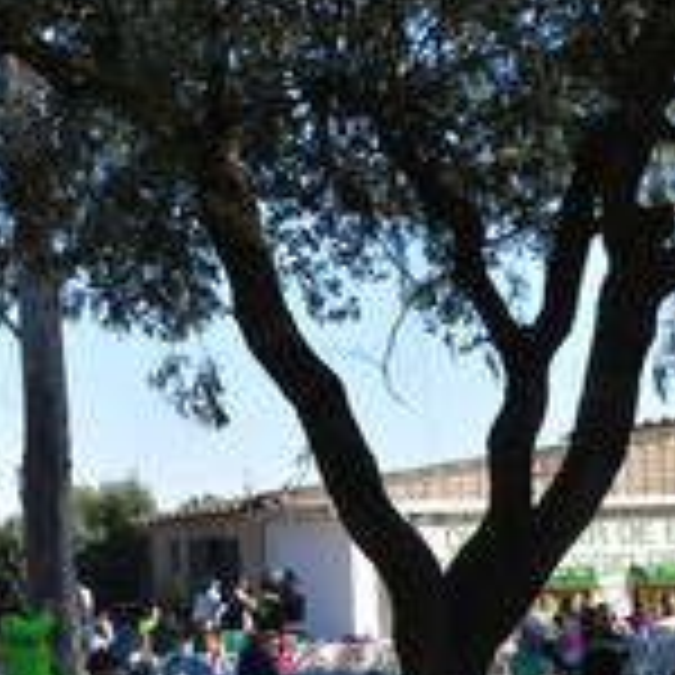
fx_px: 2250
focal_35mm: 102
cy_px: 448
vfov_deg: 17.0
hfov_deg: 15.3
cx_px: -432
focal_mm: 24
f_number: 10
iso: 250
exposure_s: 1/250
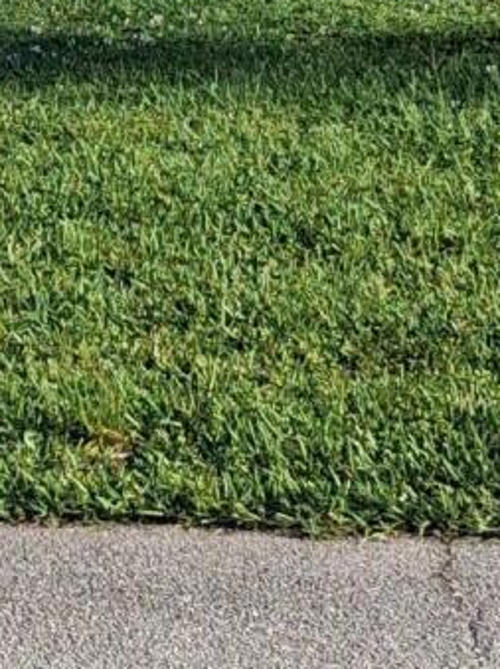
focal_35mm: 160
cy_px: -263
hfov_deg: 9.1
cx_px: -146
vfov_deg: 11.9
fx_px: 3085
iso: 25
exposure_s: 1/436
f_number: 1.8
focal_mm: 4
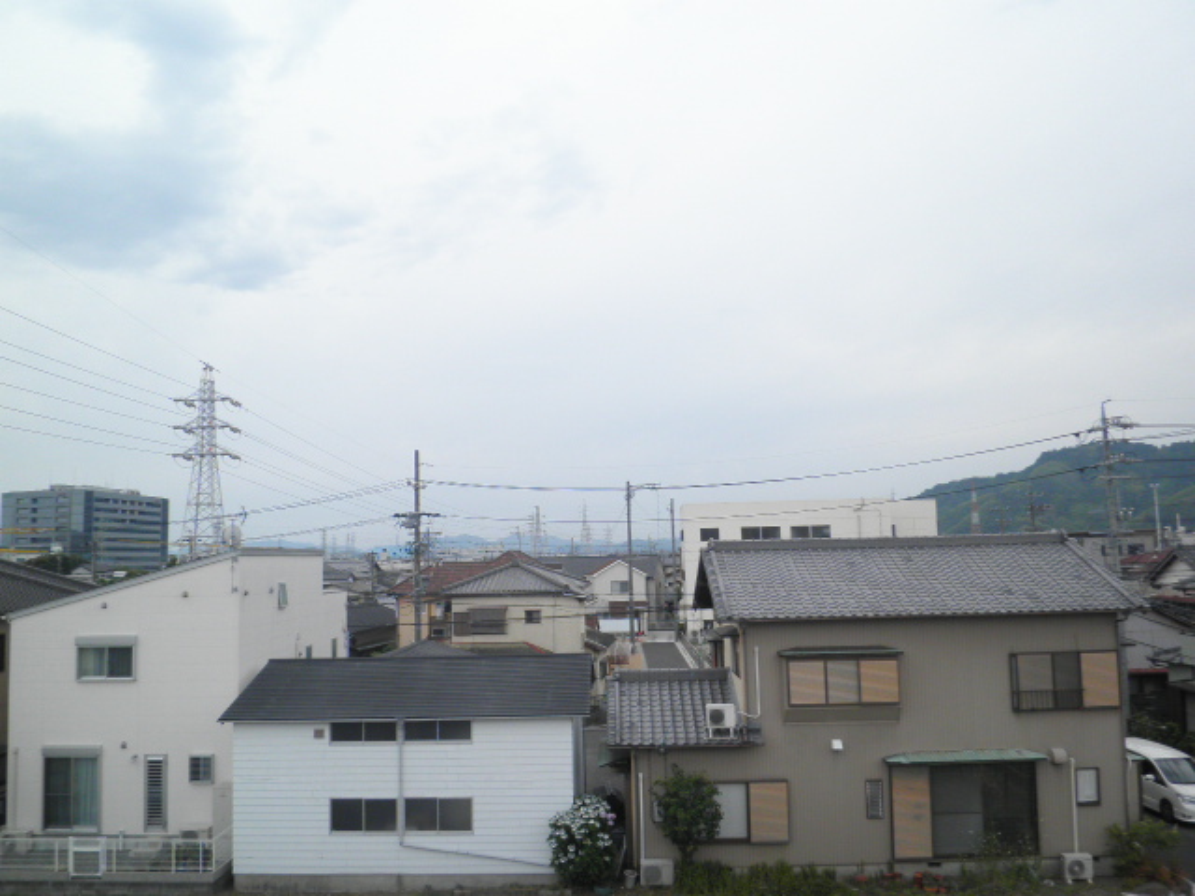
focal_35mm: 26
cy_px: 448
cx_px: 598
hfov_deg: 67.3
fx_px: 898
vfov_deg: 53.1
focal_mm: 4.7
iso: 64
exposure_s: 1/100
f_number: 7.9
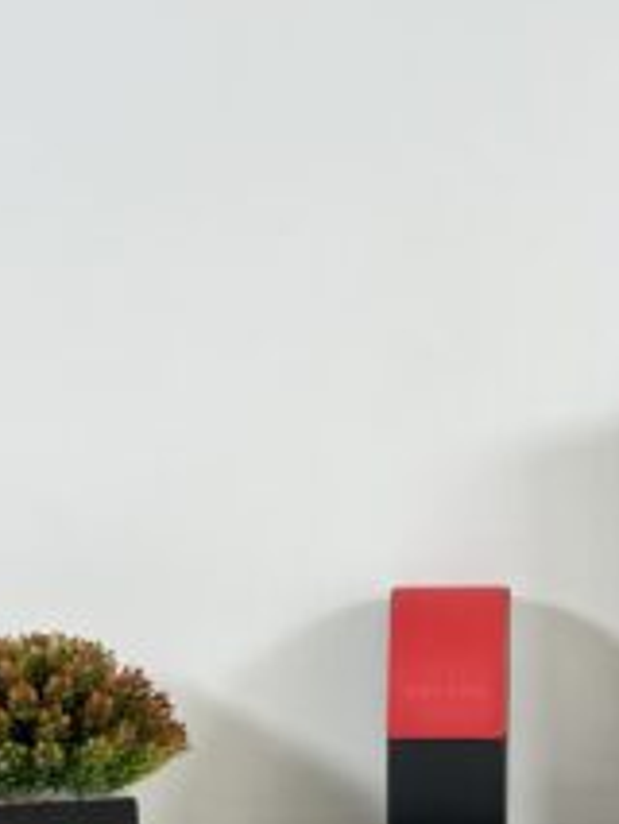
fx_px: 2144
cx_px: 518
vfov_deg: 21.6
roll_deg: -0.5
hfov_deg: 16.3
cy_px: 607
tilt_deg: -7.8
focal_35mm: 90
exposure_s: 1/100
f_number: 1.78
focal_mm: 6.86
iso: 80
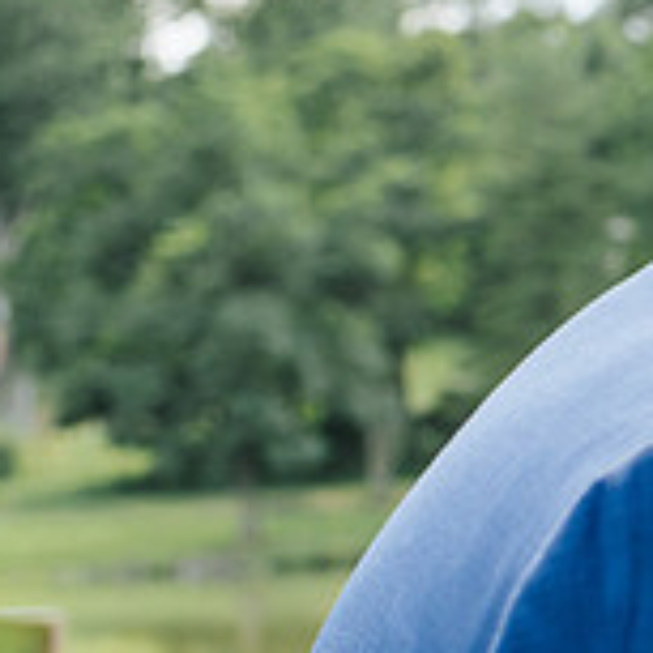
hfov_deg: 13.6
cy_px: 326
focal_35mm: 113
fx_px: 2412
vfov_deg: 15.4
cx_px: 1212
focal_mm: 35
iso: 500
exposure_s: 1/1000
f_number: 3.2
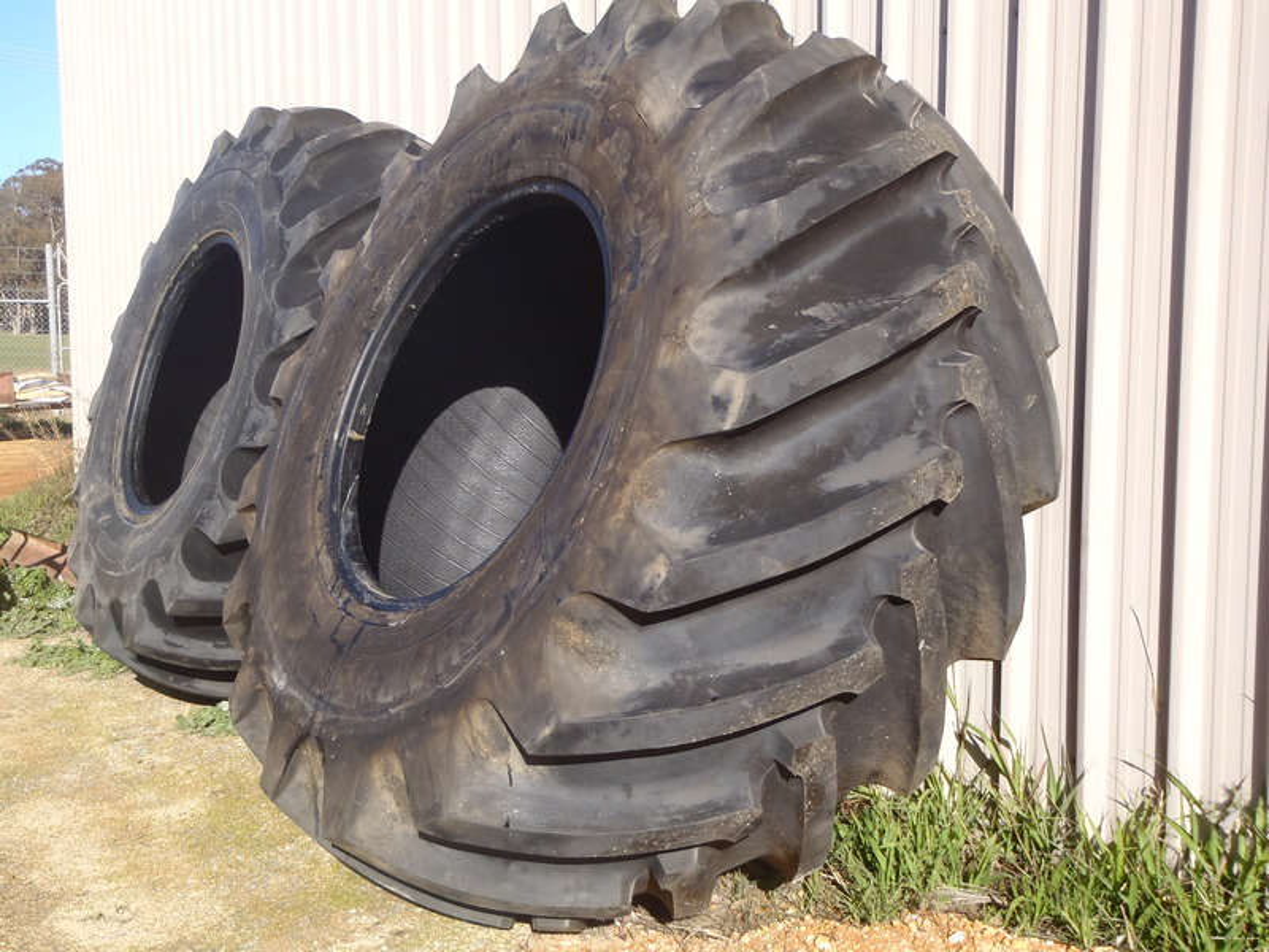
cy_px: 476
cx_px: 634
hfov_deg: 51.4
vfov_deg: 39.7
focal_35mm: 36
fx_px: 1320
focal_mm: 6.53
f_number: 5
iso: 80
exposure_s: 1/200
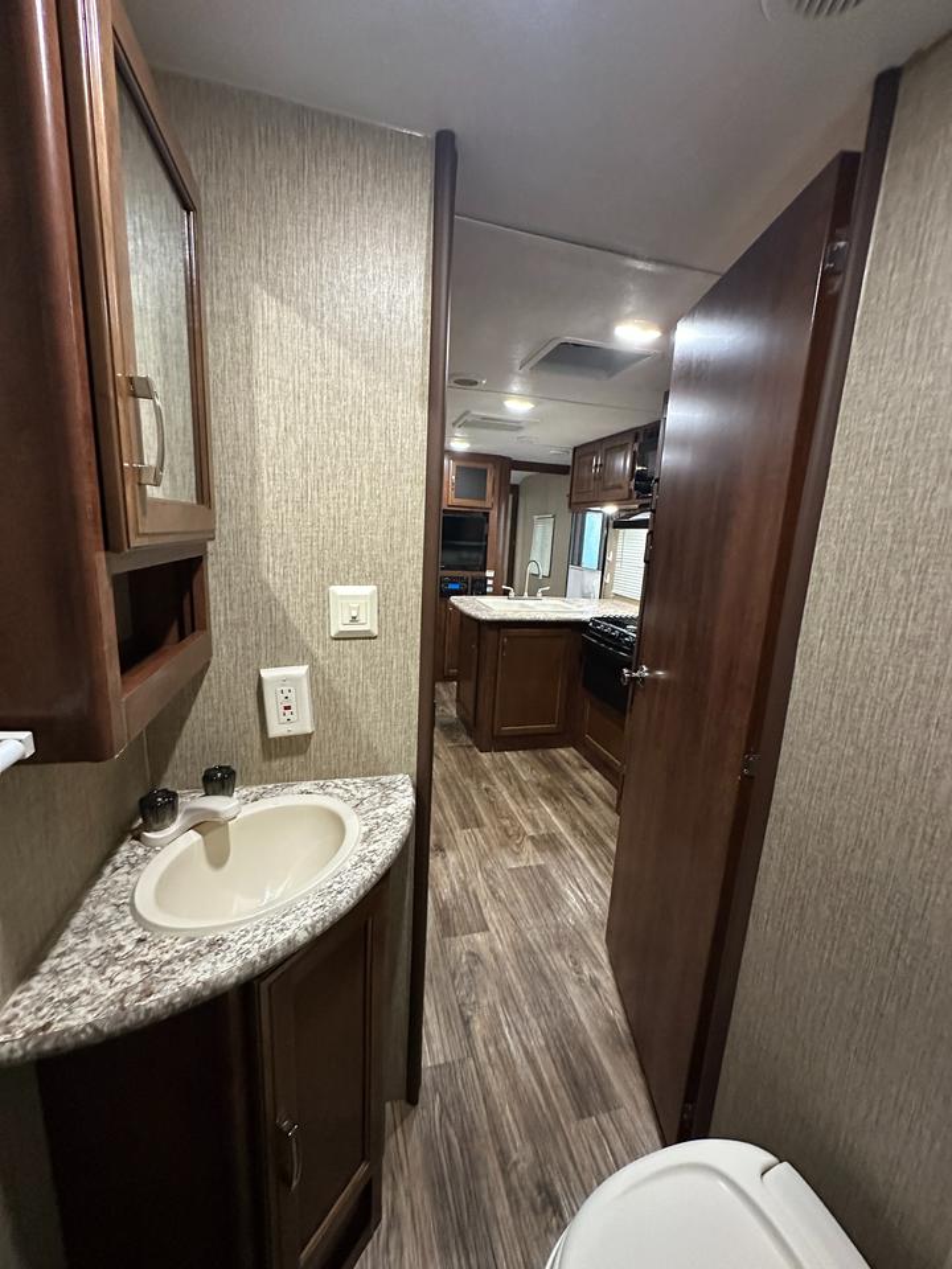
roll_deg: -3.6
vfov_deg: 102.1
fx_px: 513
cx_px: 476
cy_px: 634
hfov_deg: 85.7
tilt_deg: -11.7
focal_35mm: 14
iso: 800
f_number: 2.2
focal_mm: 2.22
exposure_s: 1/60
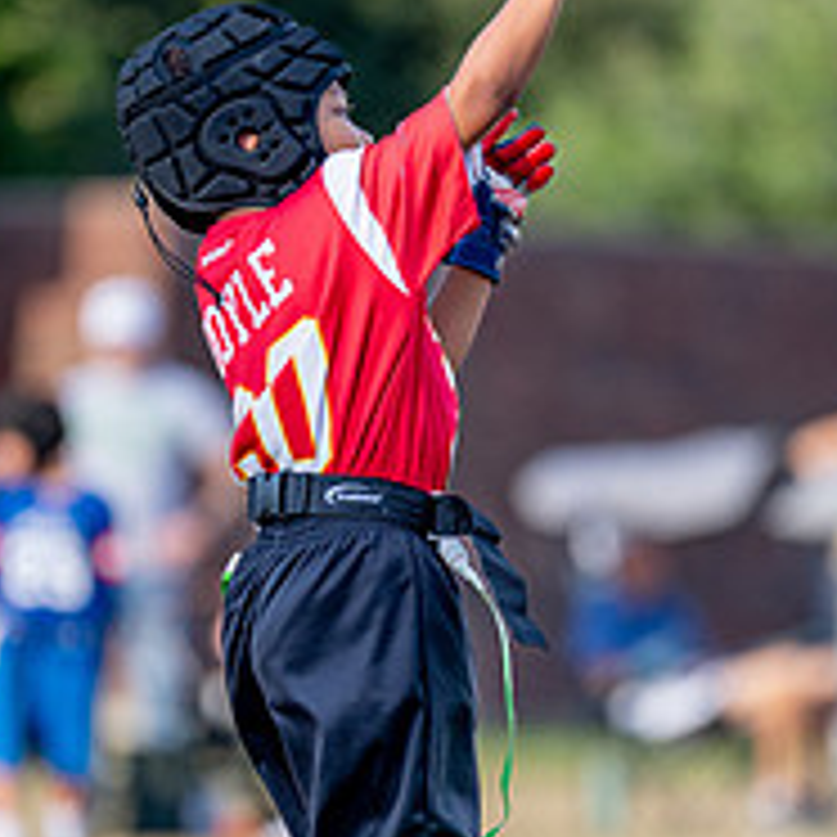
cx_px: 411
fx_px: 16113
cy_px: 546
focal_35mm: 589
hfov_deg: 3.0
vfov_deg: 3.0
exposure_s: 1/1600
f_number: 2.8
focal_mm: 200
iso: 250
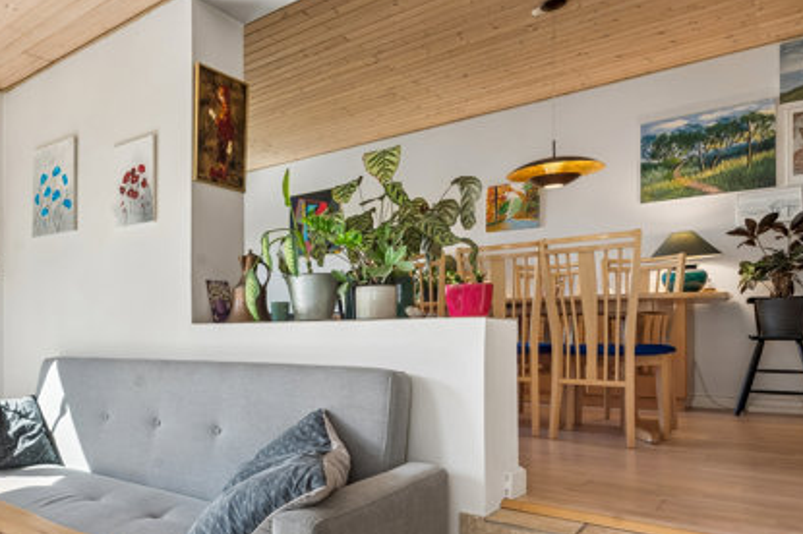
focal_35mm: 27
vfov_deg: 47.2
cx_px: 114
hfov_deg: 59.6
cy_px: 351
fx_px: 602
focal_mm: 14
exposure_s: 1/60
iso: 250
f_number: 10
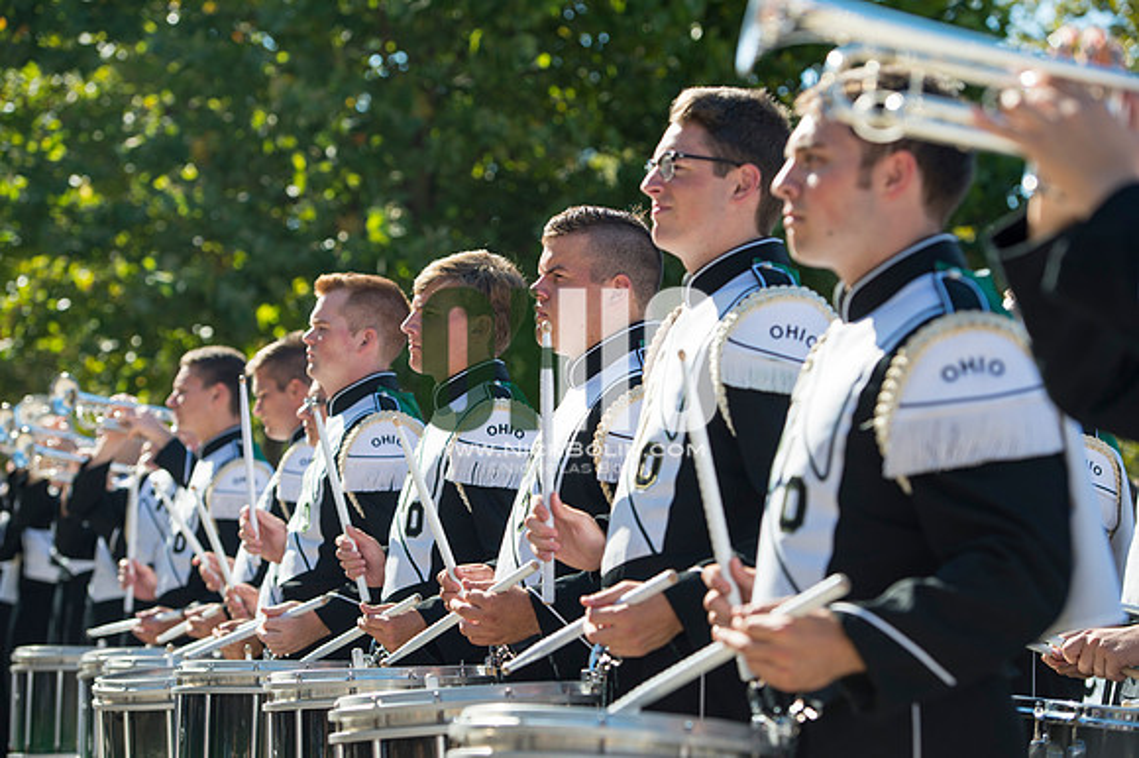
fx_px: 3225
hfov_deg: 20.0
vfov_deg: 13.4
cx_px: 570
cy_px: 379
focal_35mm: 102
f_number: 4.5
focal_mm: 102
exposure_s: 1/1000
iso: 200
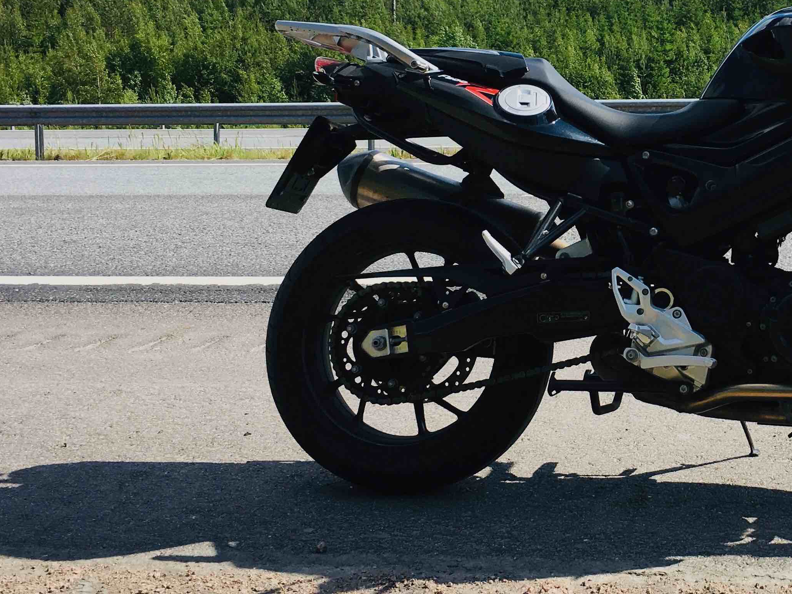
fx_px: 1304
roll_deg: +1.7
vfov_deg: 25.4
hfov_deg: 32.3
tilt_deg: -3.1
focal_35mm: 57
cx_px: 691
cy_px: 165
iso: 25
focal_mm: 4.15
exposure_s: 1/1570
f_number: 2.2
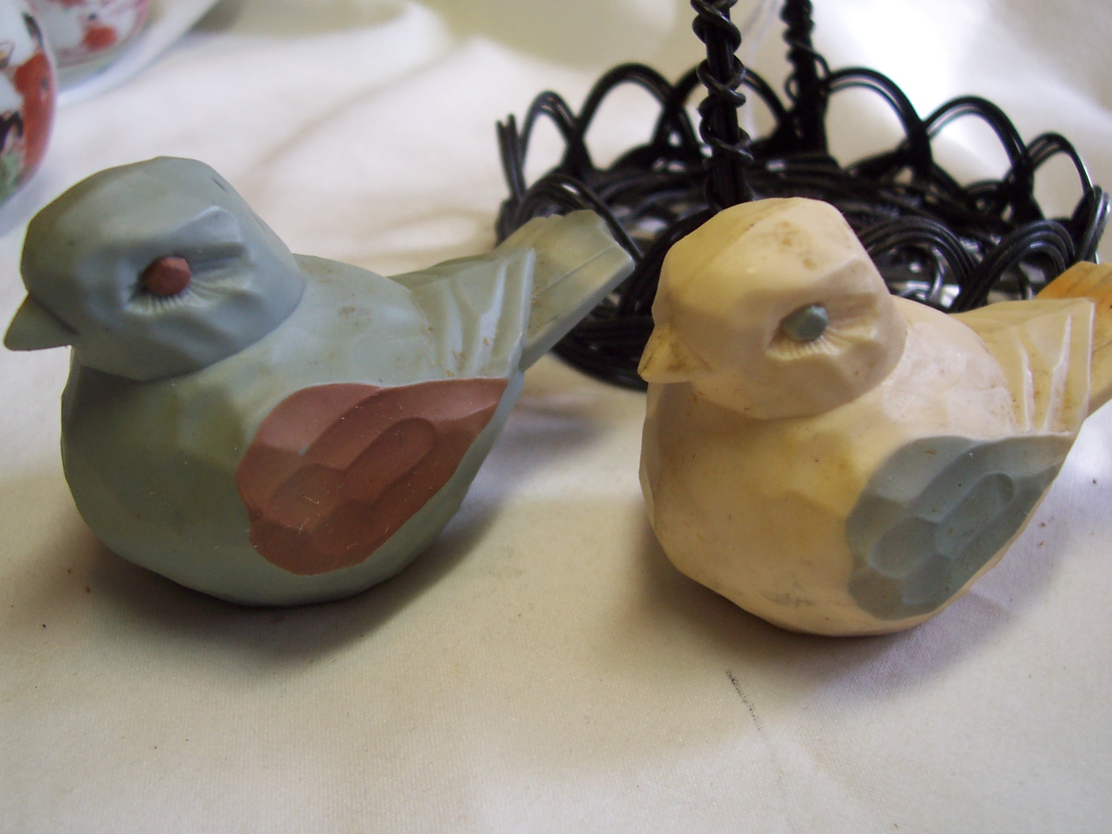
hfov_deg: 50.1
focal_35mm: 37
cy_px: 417
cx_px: 556
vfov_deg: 38.7
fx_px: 1189
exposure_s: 1/60
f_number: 2.8
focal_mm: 5.6
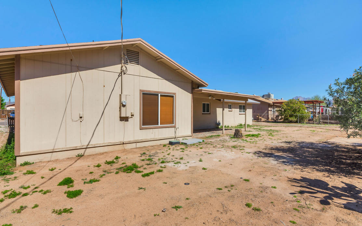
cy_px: 104
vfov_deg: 64.1
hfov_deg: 90.3
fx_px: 180
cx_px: 178
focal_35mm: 18
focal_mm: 11.5
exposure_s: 1/500
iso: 250
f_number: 11
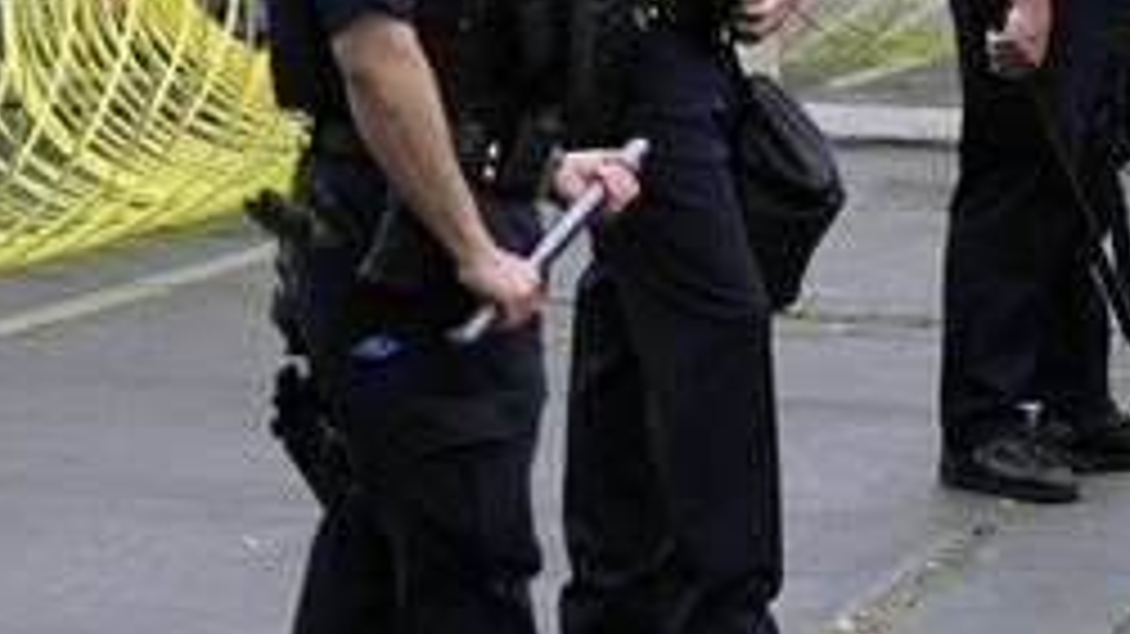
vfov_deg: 4.8
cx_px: 986
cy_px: -38
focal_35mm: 250
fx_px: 7488
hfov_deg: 8.6
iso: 4000
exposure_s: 1/1250
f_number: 4
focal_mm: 92
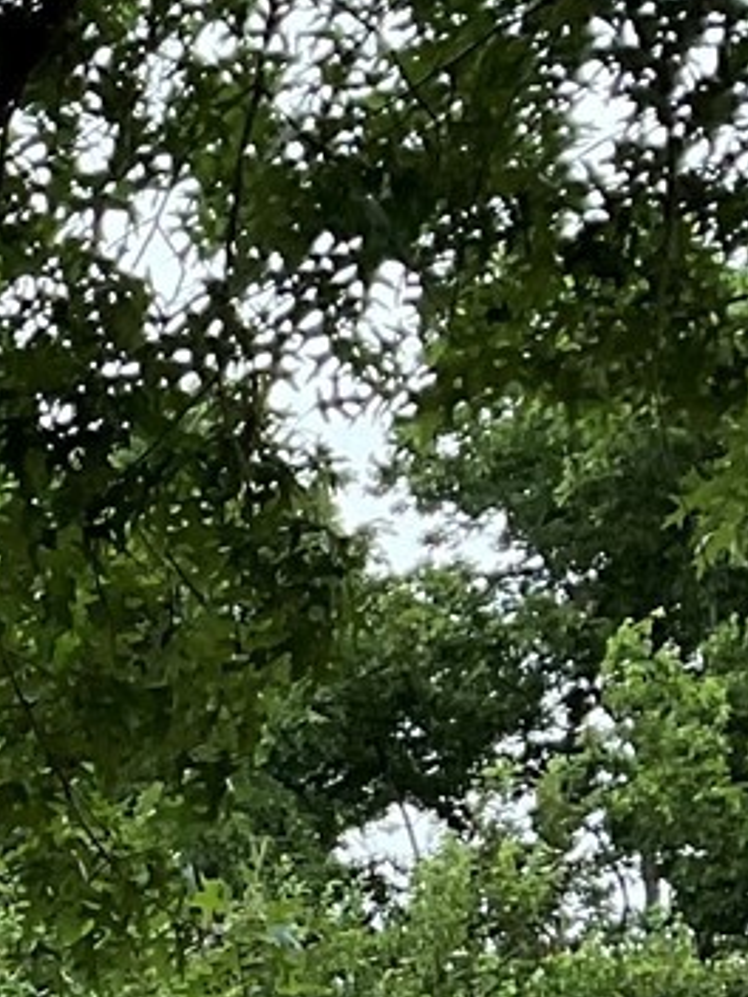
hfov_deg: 7.9
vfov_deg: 11.8
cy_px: 1637
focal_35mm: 158
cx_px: -1652
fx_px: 4552
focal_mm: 3
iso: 16
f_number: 1.8
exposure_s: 1/360
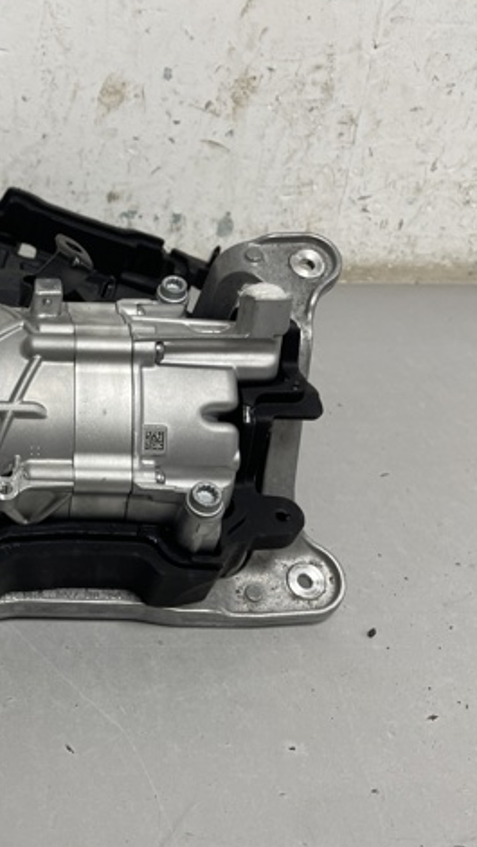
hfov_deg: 30.0
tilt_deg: -31.1
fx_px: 832
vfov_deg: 54.0
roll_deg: -1.2
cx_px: 7
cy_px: 426
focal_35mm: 37
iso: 100
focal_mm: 5.1
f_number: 1.6
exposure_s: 1/100
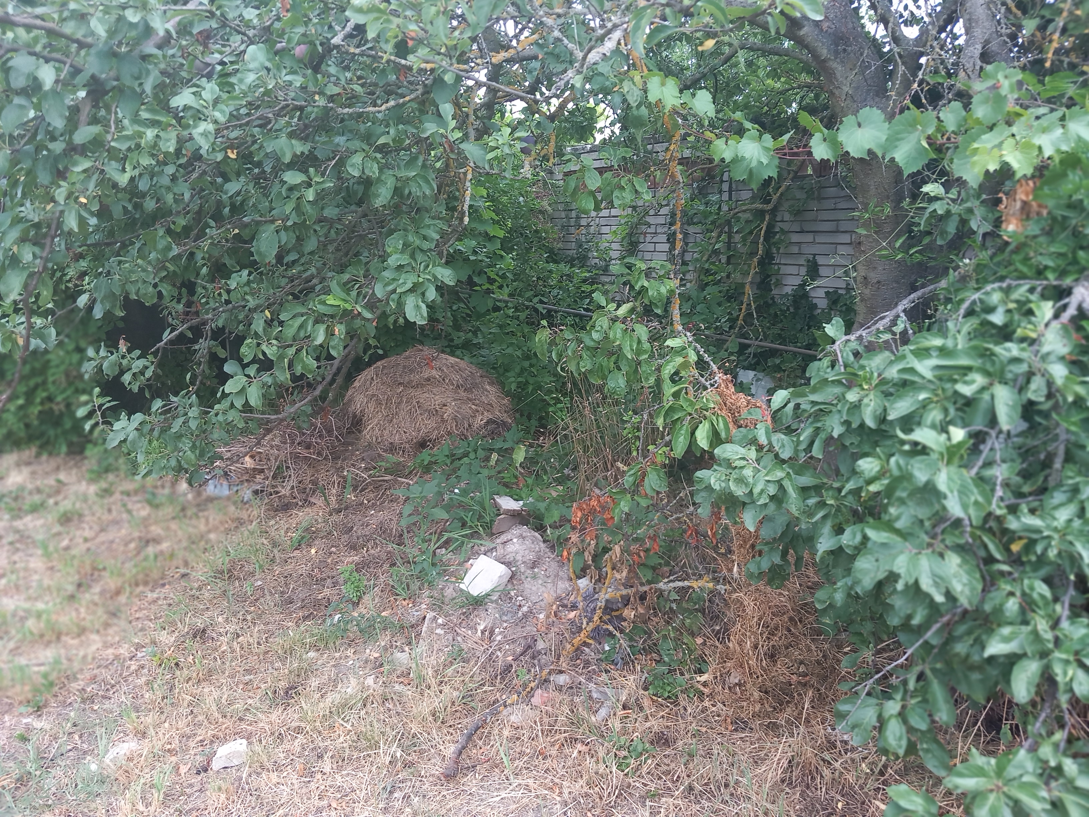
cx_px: 544
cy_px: 408
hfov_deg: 69.4
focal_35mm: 25
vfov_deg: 54.9
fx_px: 786
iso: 80
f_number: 2
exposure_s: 1/50
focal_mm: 4
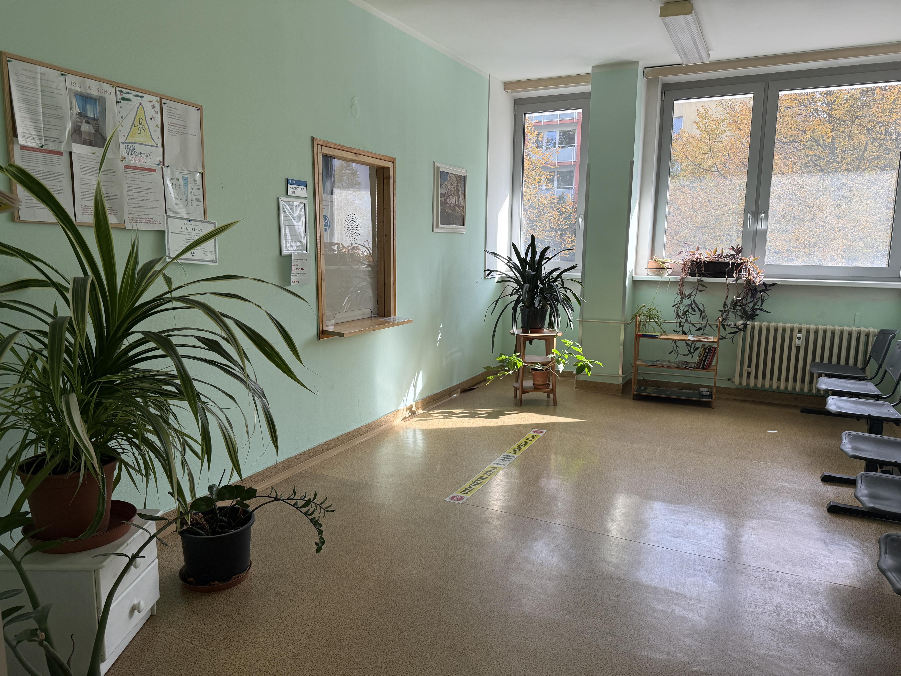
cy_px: 338
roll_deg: -0.5
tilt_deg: -7.6
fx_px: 625
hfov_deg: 71.6
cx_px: 450
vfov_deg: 56.8
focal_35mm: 24
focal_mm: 6.76
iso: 100
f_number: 1.78
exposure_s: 1/342
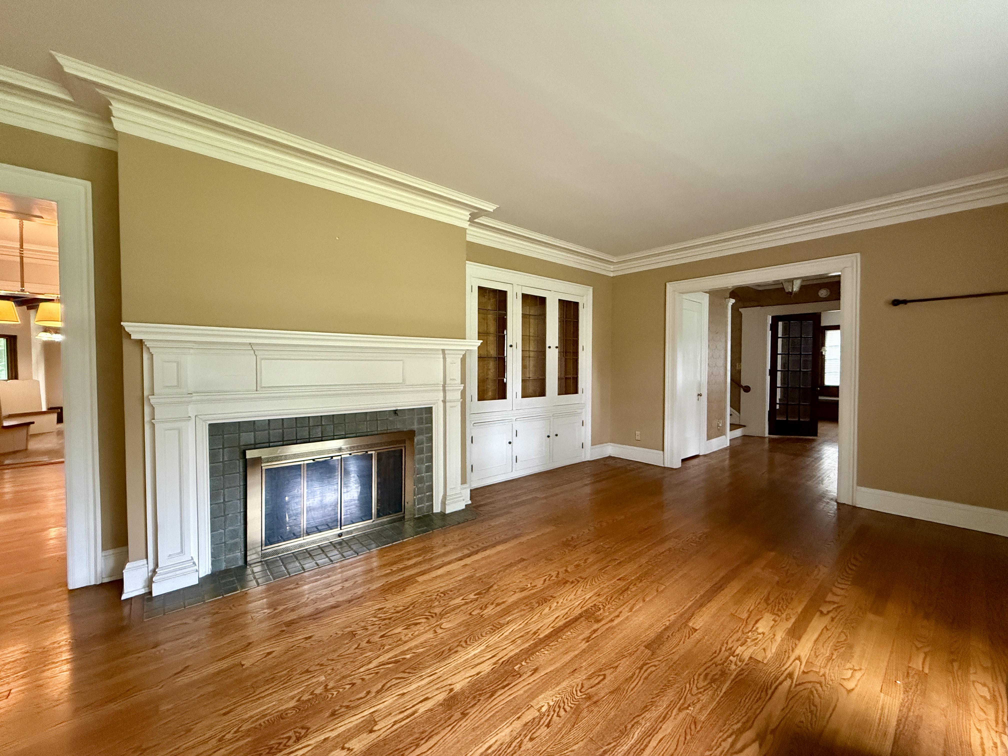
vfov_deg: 85.7
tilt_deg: -1.8
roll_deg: +0.0
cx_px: 504
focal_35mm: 14
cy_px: 378
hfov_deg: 102.1
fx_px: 408
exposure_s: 1/60
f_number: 2.2
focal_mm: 2.22
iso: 1000
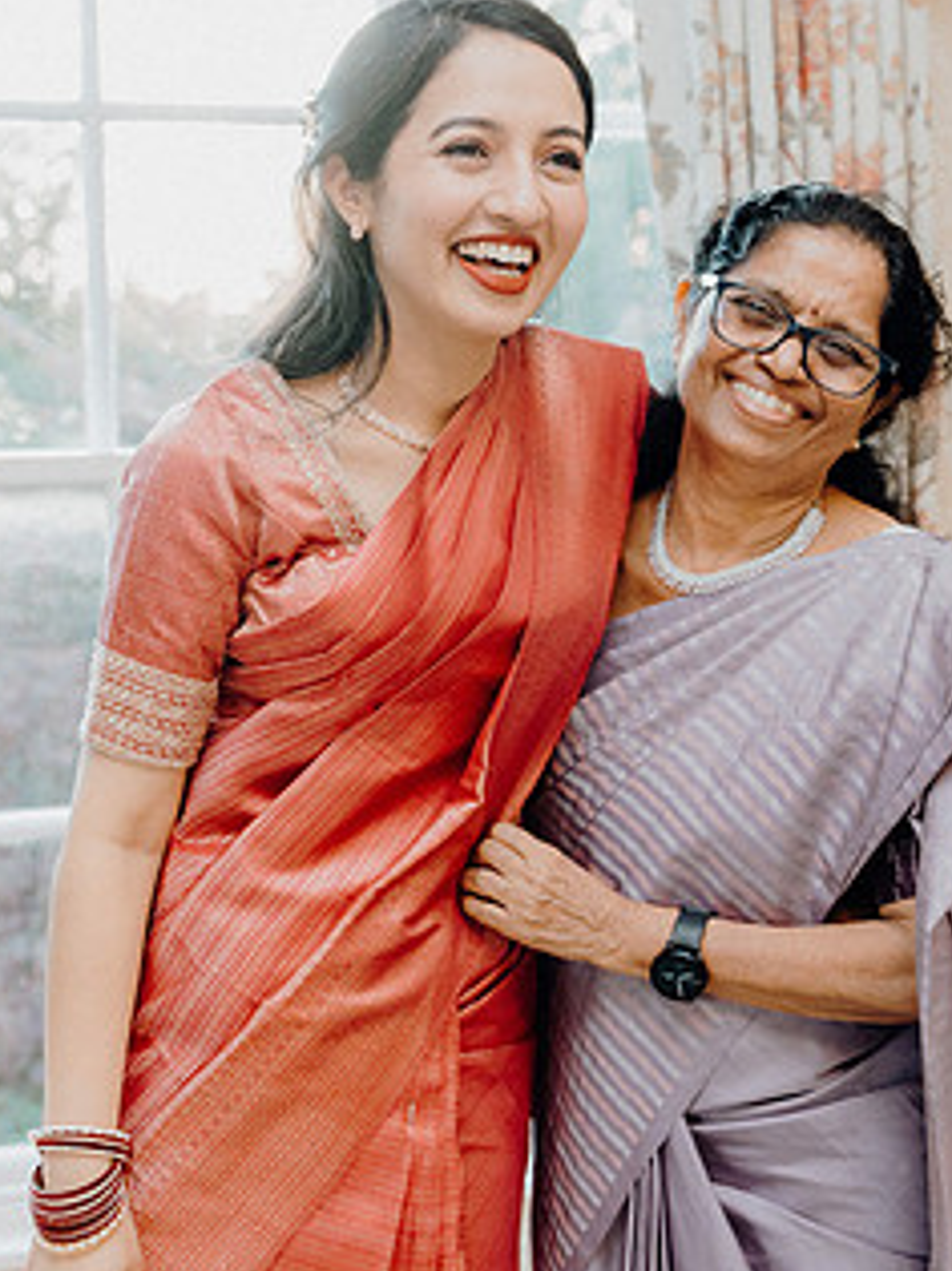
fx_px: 2275
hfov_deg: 23.6
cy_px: 708
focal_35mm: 62
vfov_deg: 31.2
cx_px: 468
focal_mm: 35
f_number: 3.5
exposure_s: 1/200
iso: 2500
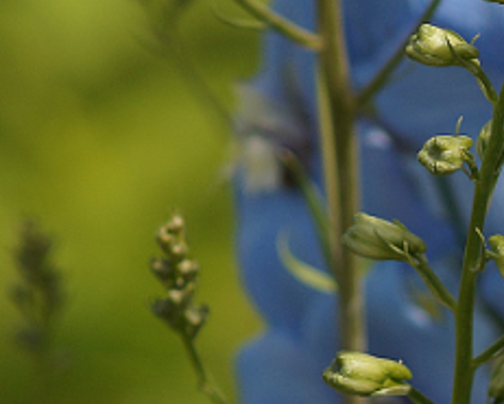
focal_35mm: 731
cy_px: 694
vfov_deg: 2.1
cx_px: 1185
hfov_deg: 2.6
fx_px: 10909
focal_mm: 100
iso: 100
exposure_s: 1/1000
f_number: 4
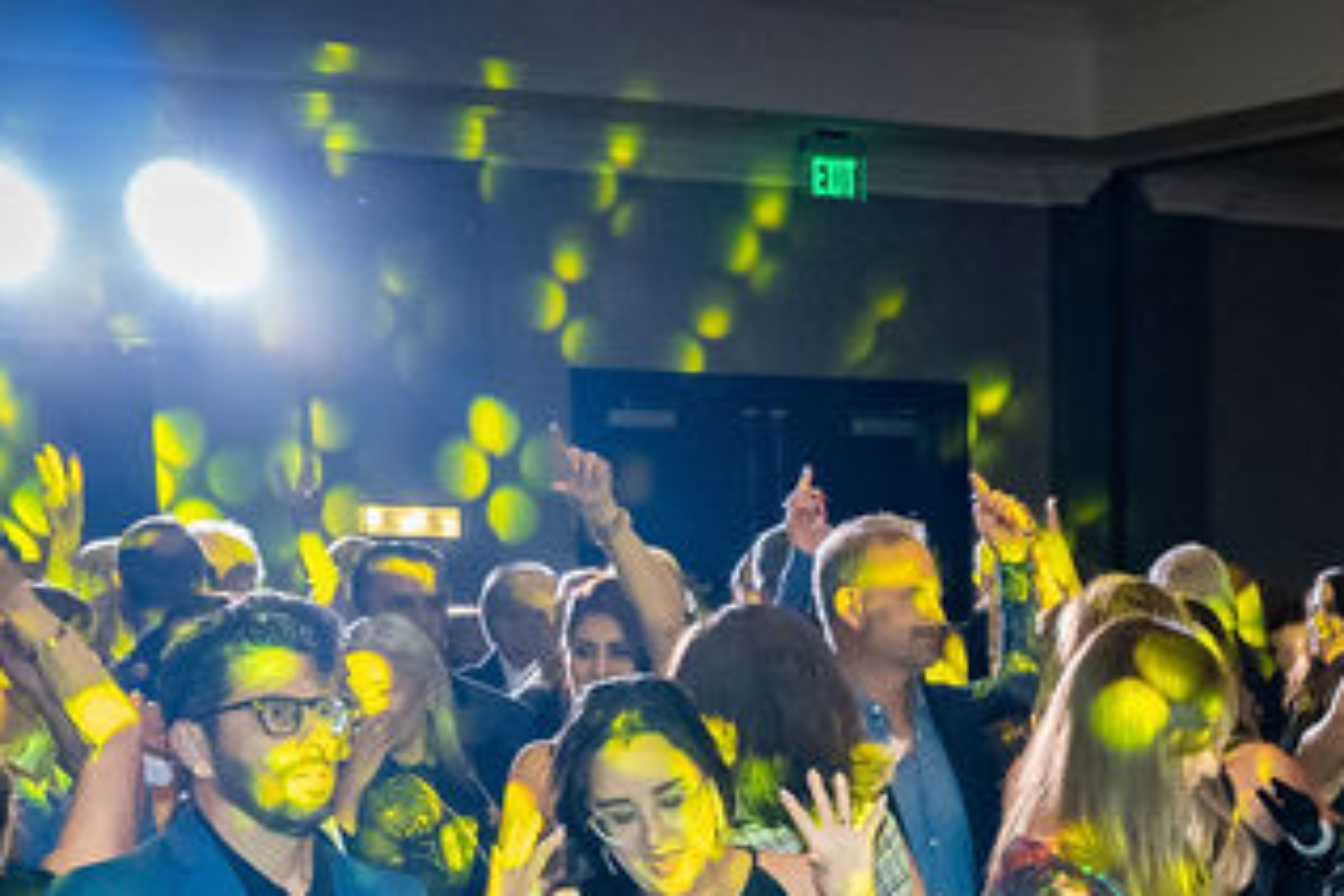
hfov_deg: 22.3
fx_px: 3248
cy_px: 1274
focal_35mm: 87
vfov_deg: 14.8
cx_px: 1407
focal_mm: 18
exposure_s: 1/160
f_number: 4
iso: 3200
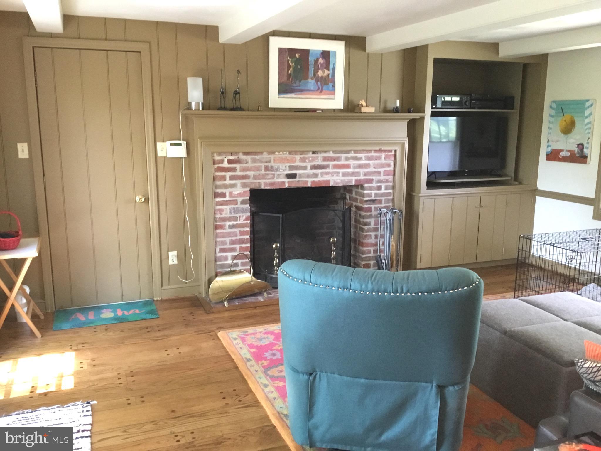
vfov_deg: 45.4
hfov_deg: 58.4
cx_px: 300
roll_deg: -1.1
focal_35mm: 31
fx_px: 538
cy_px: 226
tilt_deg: -9.4
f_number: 2.4
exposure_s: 1/30
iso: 160
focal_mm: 3.3
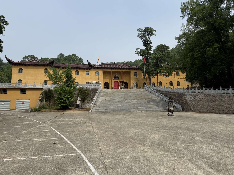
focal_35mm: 26
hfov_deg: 67.3
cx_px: 118
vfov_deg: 53.1
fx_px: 176
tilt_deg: +7.0
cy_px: 91
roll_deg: +1.2
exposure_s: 1/6173
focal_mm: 6.76
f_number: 1.78
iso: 80
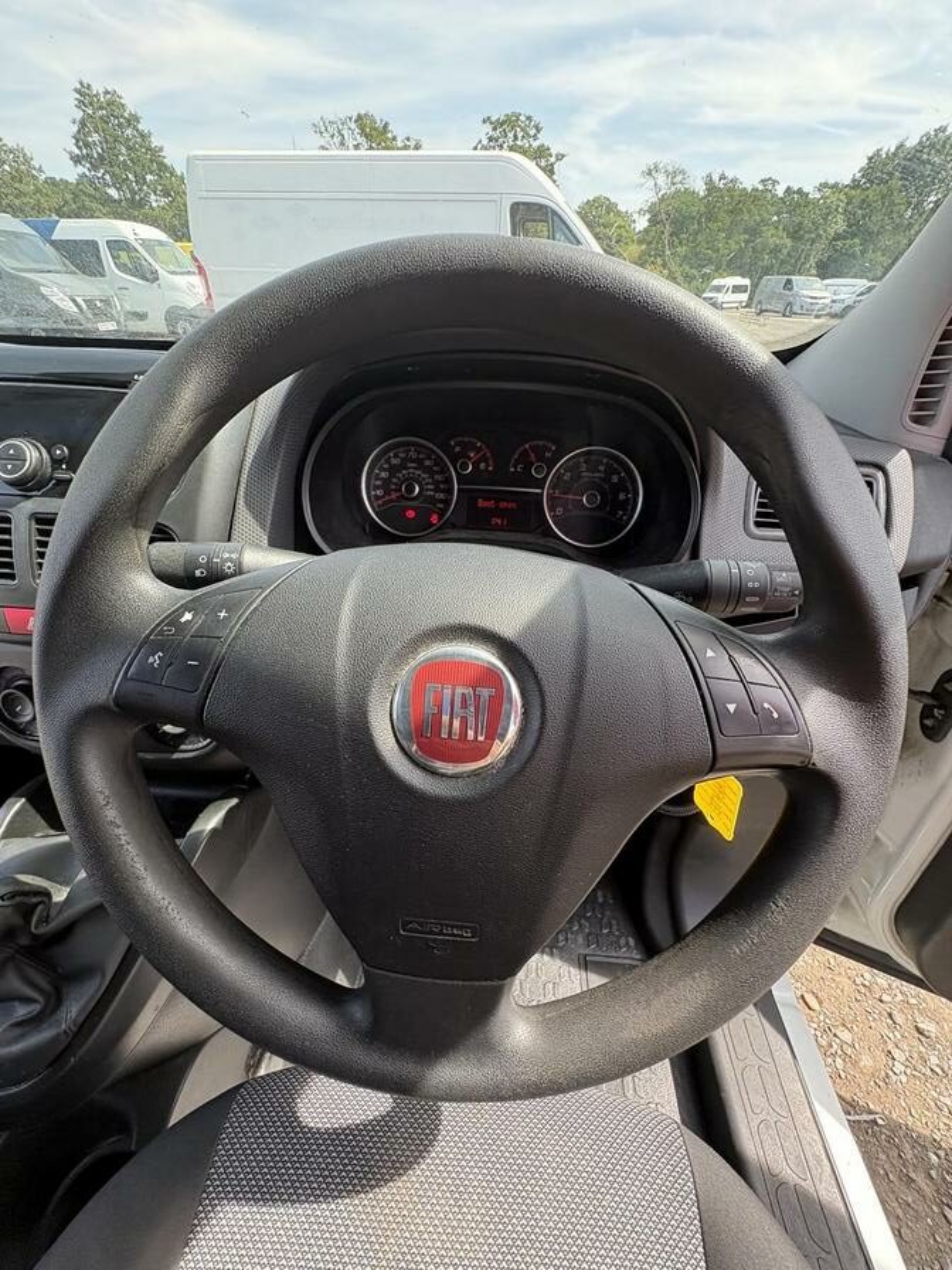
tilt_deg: -32.0
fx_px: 513
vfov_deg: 102.1
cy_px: 635
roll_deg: -5.0
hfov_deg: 85.7
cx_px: 476
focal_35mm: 14
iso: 64
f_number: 2.2
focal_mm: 2.22
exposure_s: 1/140
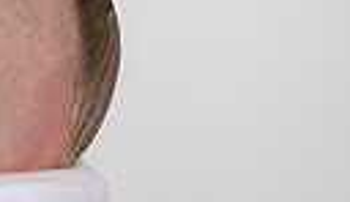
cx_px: -514
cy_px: -59
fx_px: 2682
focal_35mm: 287
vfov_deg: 4.3
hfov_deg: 7.0
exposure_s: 1/800
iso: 250
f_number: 2.2
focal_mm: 50
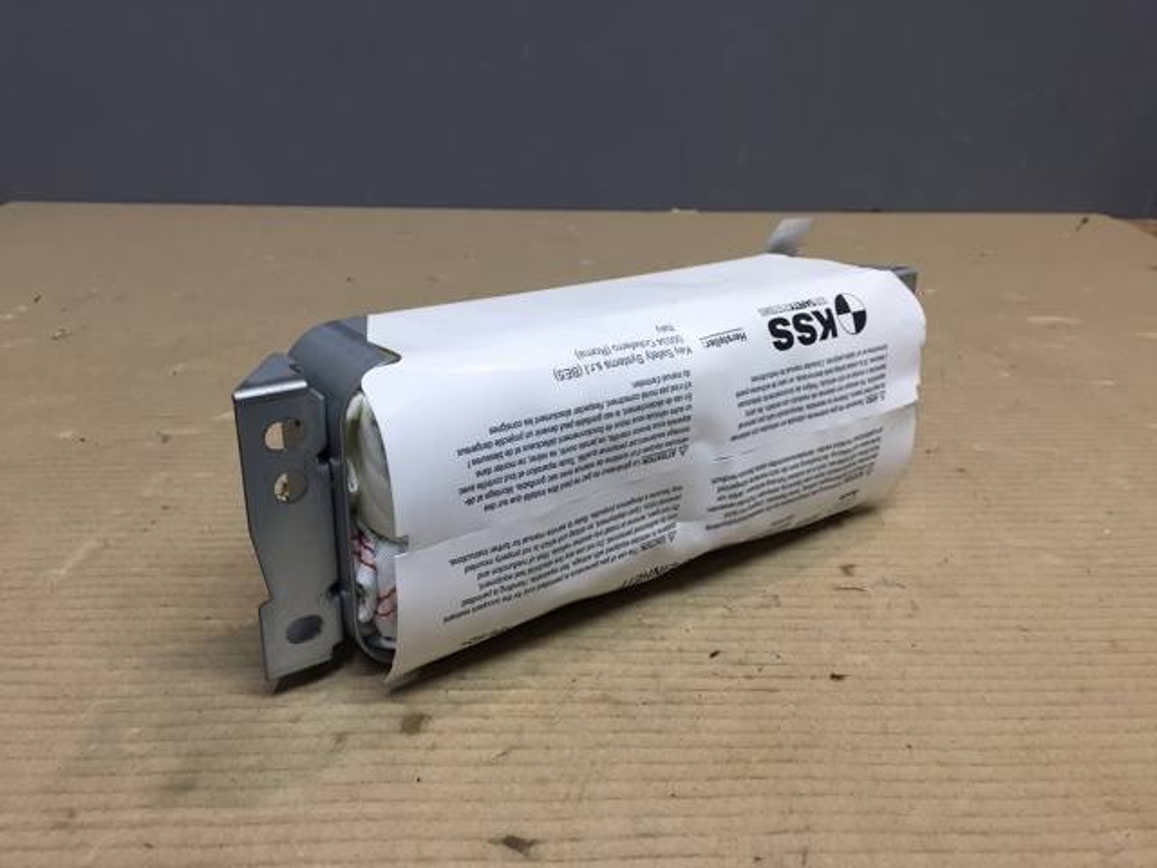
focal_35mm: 29
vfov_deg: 48.2
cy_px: 434
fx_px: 969
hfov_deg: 61.7
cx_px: 578
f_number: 2.2
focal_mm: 4.15
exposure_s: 1/33
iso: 32
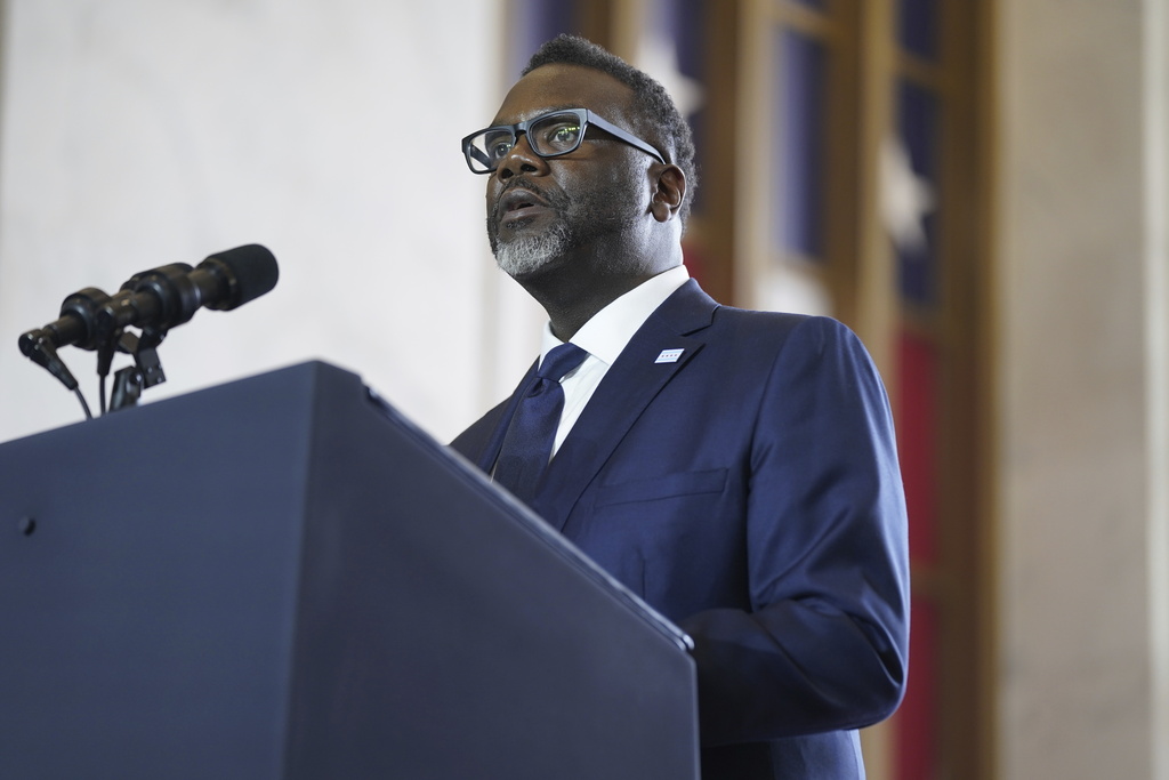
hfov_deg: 14.9
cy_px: 390
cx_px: 584
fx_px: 4481
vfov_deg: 9.9
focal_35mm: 138
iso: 800
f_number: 2.8
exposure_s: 1/200
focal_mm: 138
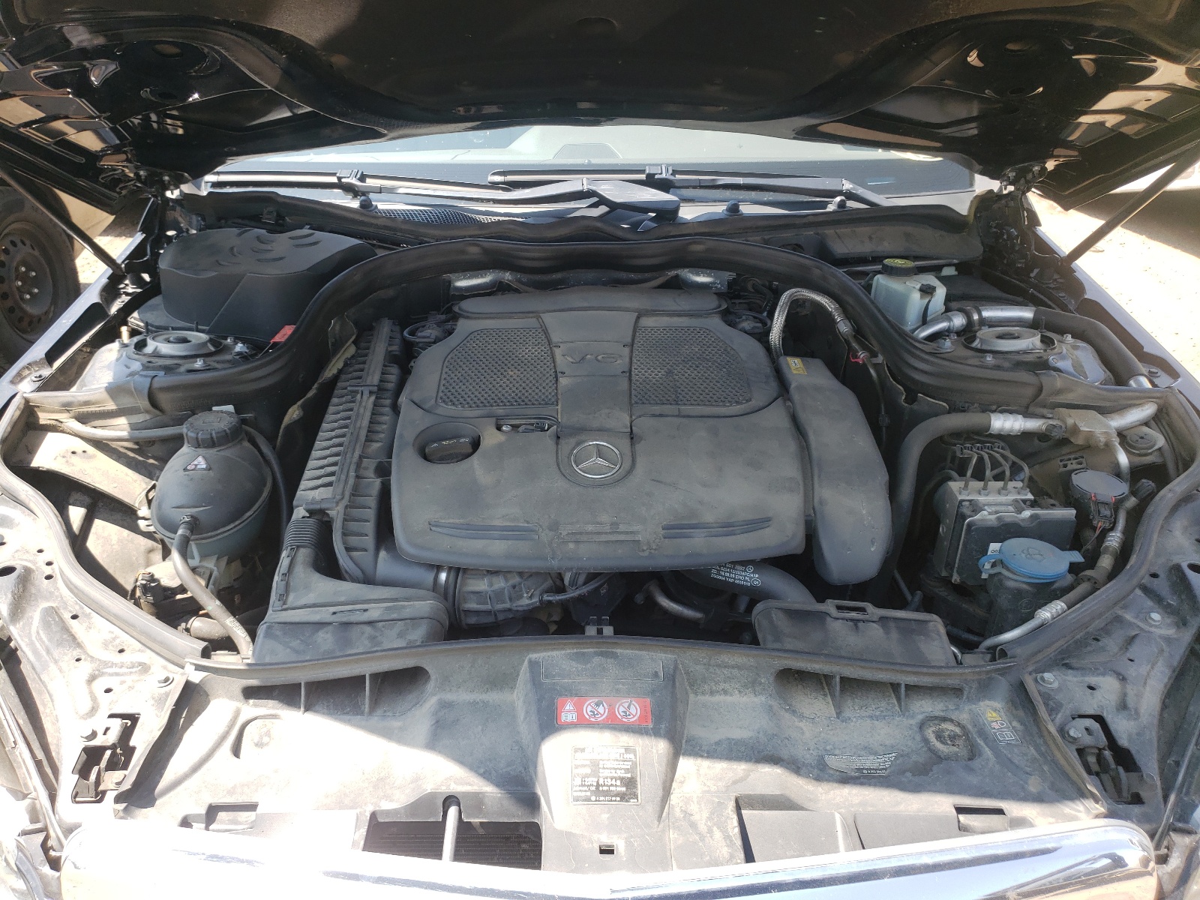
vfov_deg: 53.1
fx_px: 901
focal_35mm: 26
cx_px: 600
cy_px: 450
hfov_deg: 67.3
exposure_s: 1/476
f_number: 1.5
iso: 50
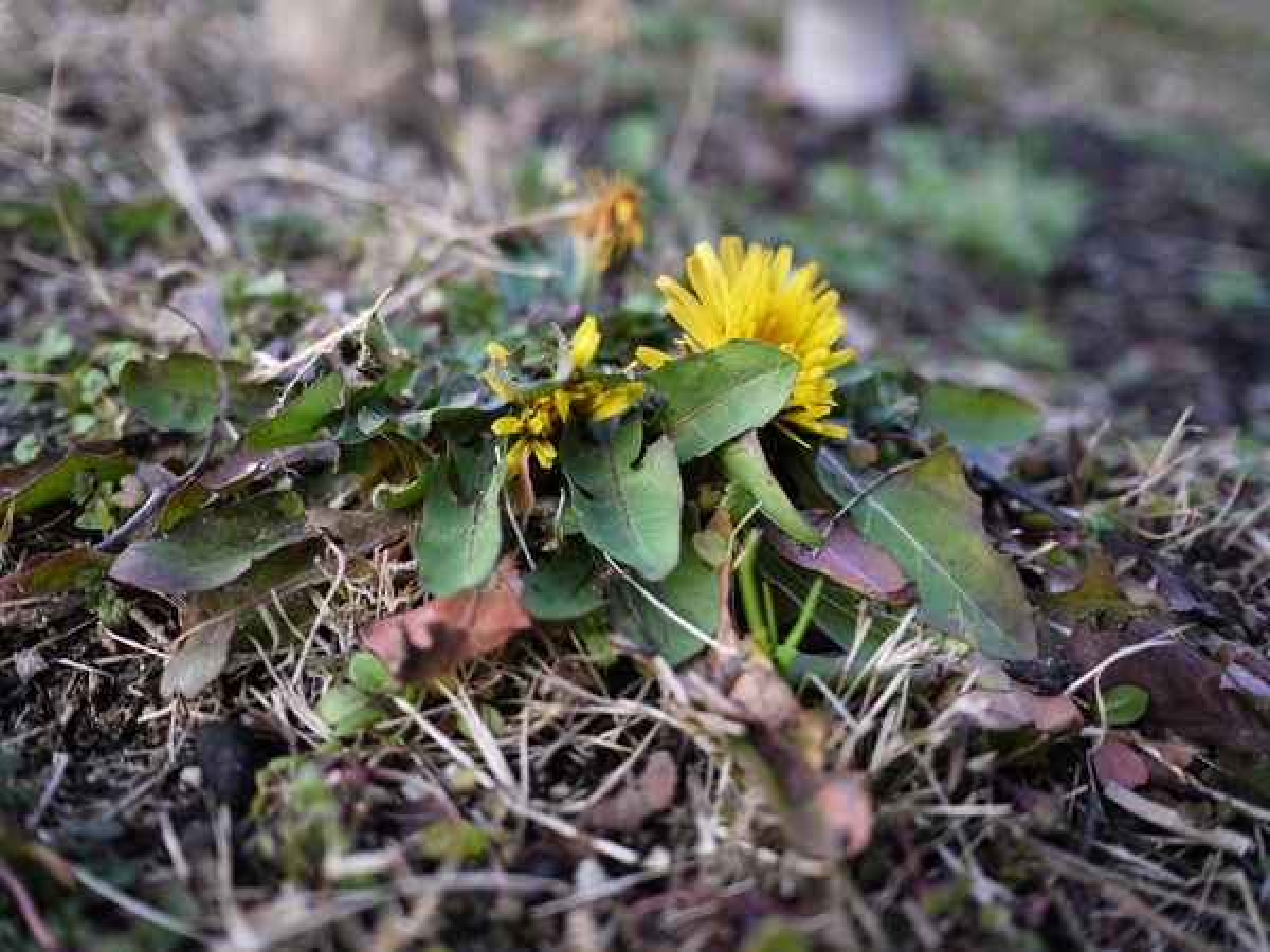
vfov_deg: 49.7
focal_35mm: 28
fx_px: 1027
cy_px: 476
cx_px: 635
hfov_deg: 63.4
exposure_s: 1/100
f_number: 2.5
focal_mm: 14
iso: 100
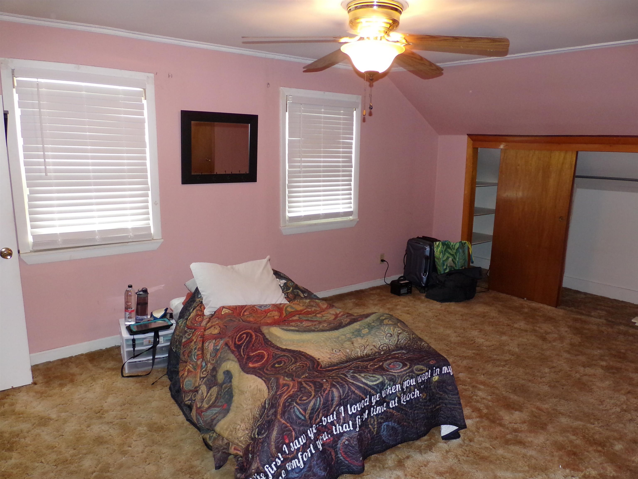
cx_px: 319
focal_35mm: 26
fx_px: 479
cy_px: 240
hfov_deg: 67.3
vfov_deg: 53.1
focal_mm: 4.7
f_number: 3.2
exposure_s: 1/34
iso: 200
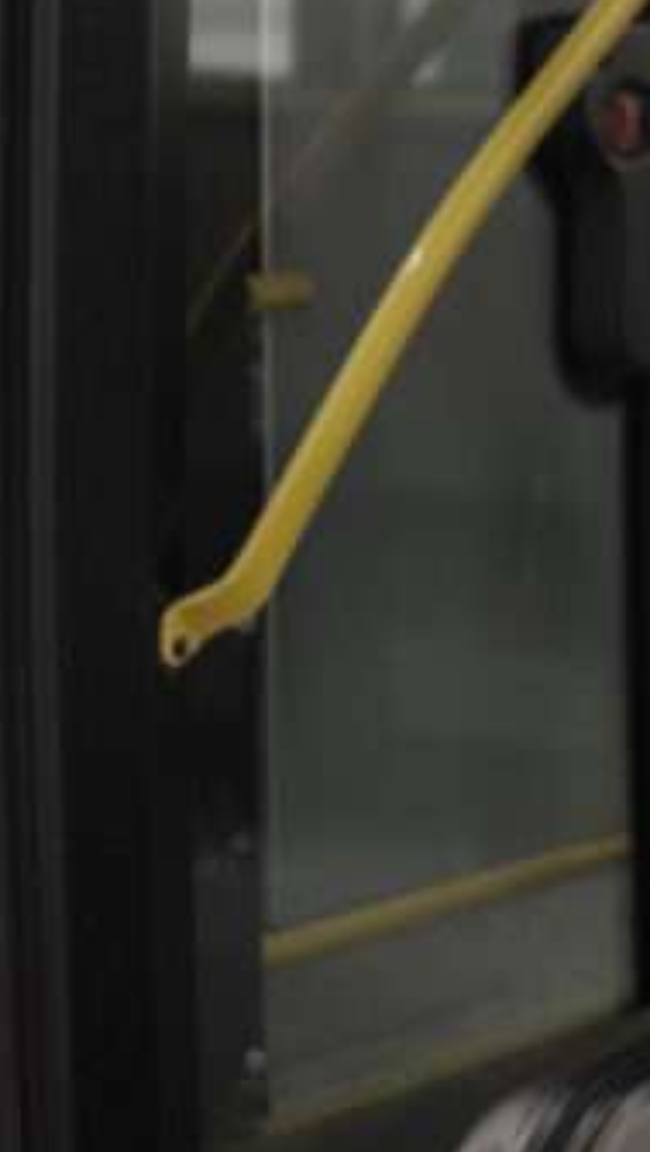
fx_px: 3424
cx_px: 1168
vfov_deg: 18.7
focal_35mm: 112
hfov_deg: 10.2
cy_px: 34
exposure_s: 1/125
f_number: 1.8
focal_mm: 35
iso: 200
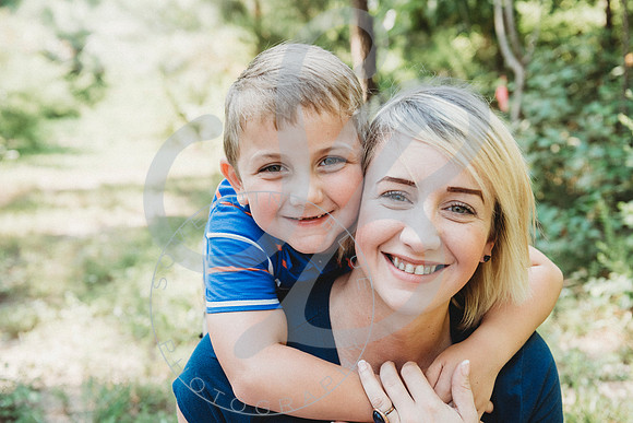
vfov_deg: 27.0
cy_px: 212
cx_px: 316
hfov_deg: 39.6
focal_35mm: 50
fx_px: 879
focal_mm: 50
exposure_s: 1/125
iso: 200
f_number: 5
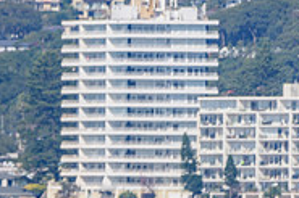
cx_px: -128
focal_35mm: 1567
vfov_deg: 0.9
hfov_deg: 1.3
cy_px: 258
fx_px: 13003
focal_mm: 500
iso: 125
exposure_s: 1/2000
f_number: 5.6
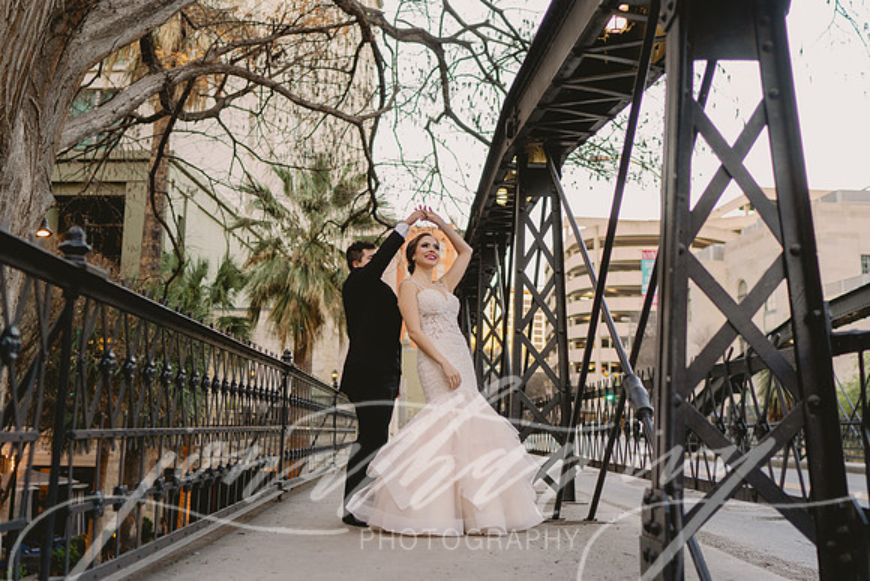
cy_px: 272
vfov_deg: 34.1
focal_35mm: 39
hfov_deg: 49.3
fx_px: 946
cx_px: 393
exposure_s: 1/125
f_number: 2
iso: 250
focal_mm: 35
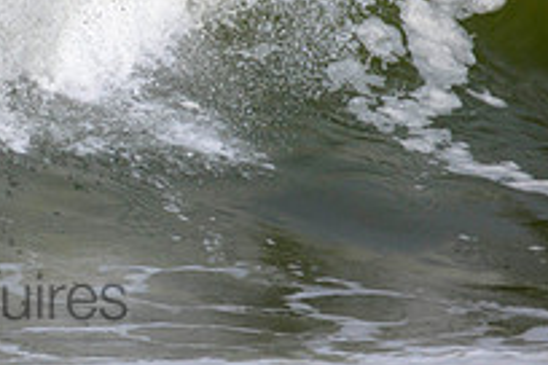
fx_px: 34537
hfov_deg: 0.9
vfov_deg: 0.6
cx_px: -81
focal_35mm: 2269
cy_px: -149
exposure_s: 1/2000
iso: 500
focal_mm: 800
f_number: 11
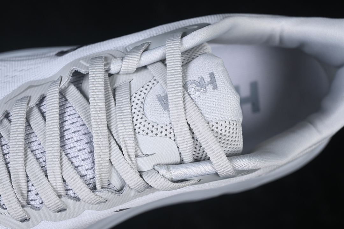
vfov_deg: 18.2
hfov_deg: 27.0
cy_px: 114
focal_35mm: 75
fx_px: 717
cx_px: 172
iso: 160
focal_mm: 50
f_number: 7.1
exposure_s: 1/80
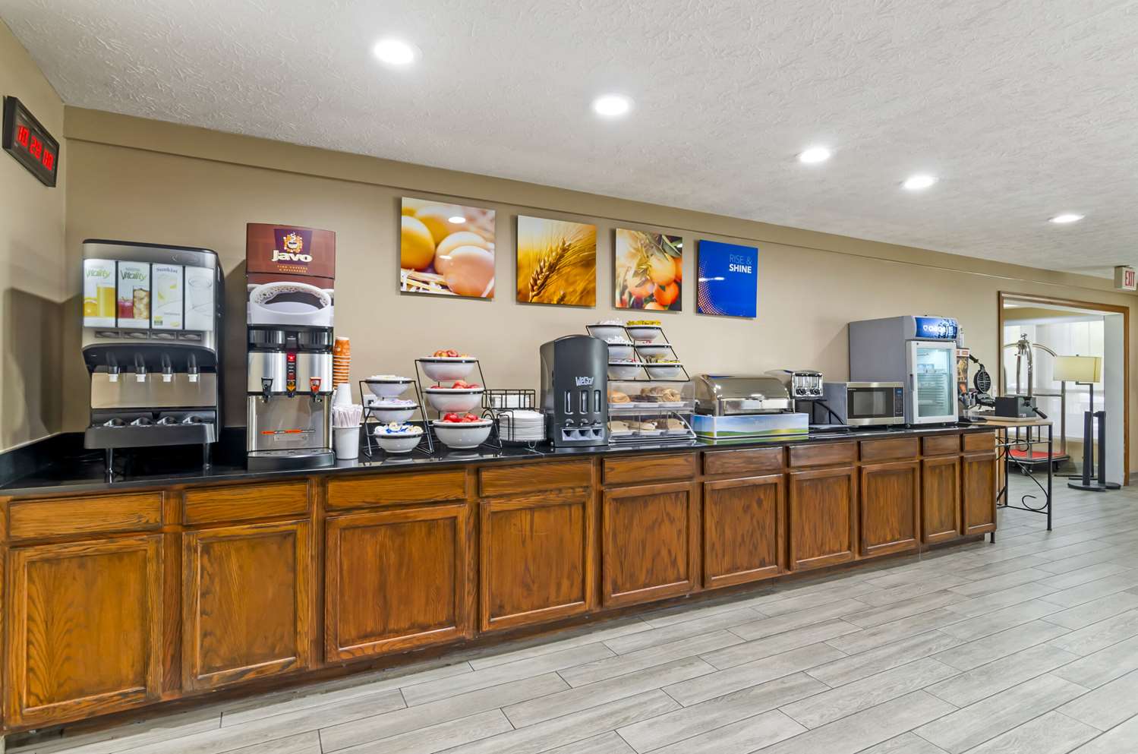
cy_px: 377
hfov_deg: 95.1
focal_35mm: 16
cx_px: 569
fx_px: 521
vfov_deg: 71.8
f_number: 8
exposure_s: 1/1.67
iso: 200
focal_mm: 11
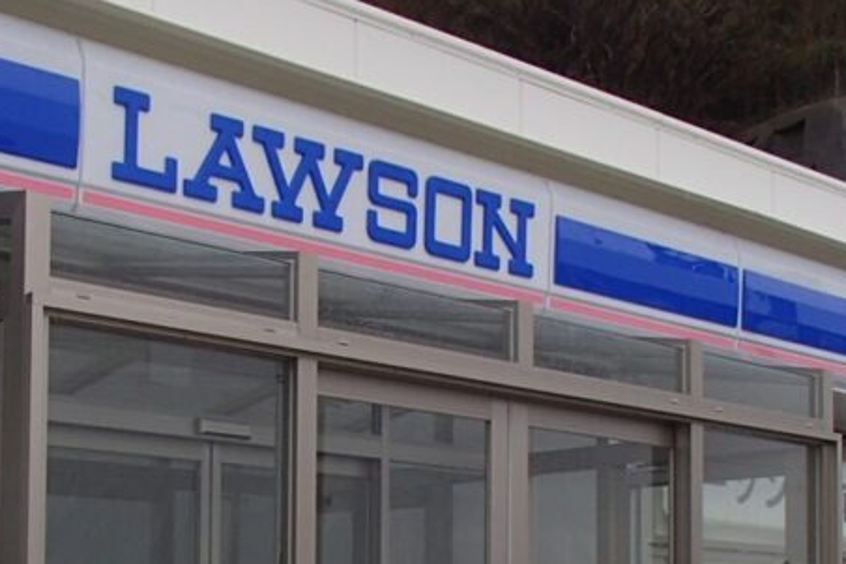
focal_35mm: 66
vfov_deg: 19.9
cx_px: 363
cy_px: 583
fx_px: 1550
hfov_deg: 30.5
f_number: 3.9
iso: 100
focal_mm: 5
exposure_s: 1/320
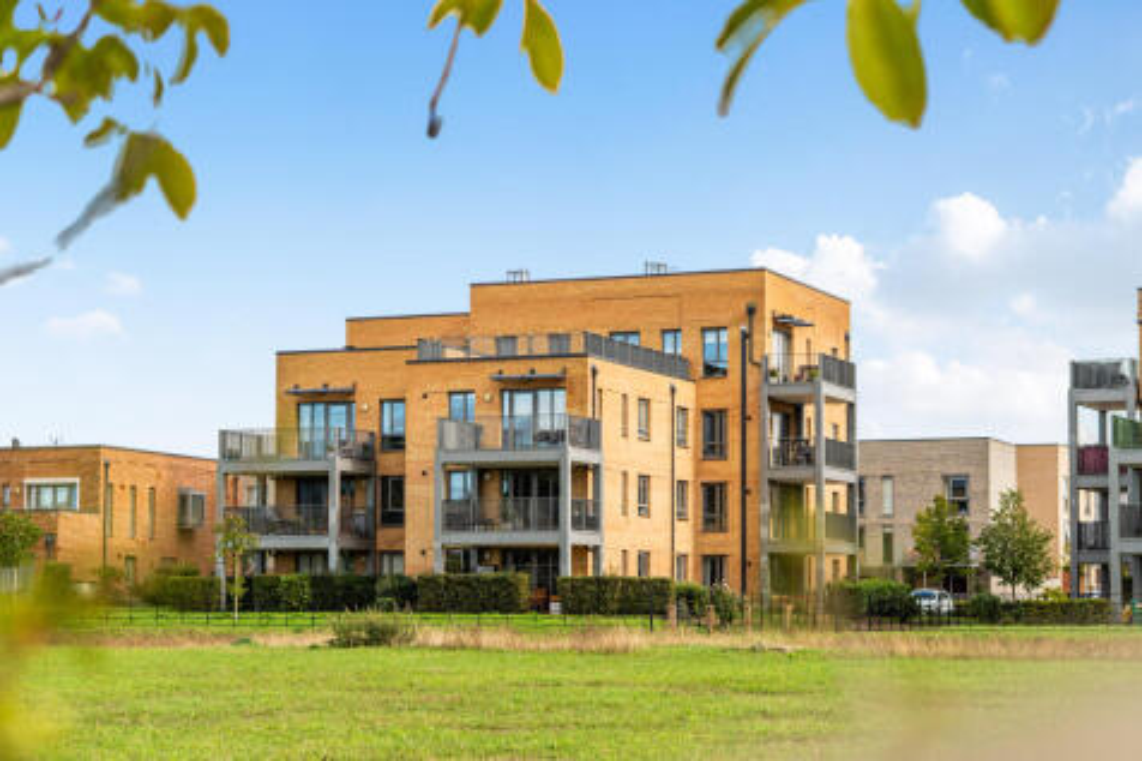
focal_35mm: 75
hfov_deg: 27.0
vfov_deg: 18.2
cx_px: 571
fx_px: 2378
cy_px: 380
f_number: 4.5
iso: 400
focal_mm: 50
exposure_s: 1/1250
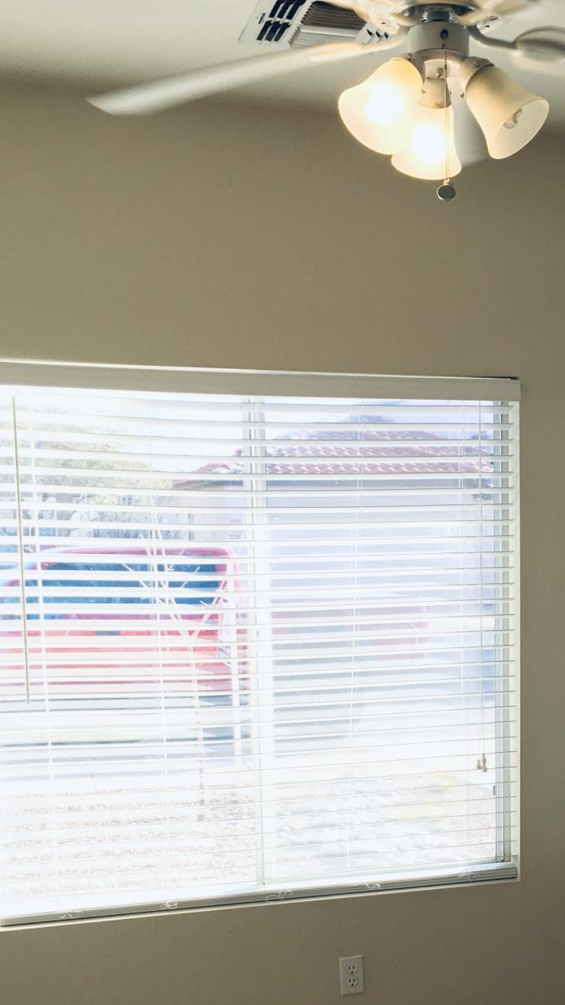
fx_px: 1358
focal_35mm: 51
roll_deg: -1.8
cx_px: 473
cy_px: 708
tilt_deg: -7.5
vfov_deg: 39.8
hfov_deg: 23.1
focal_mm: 4.15
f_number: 2.2
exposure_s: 1/120
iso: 32
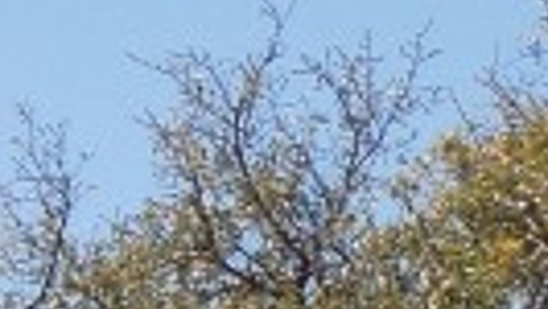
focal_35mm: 344
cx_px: -676
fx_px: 5002
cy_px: 1112
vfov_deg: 3.4
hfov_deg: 6.1
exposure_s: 1/800
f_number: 3.6
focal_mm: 7.3
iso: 80
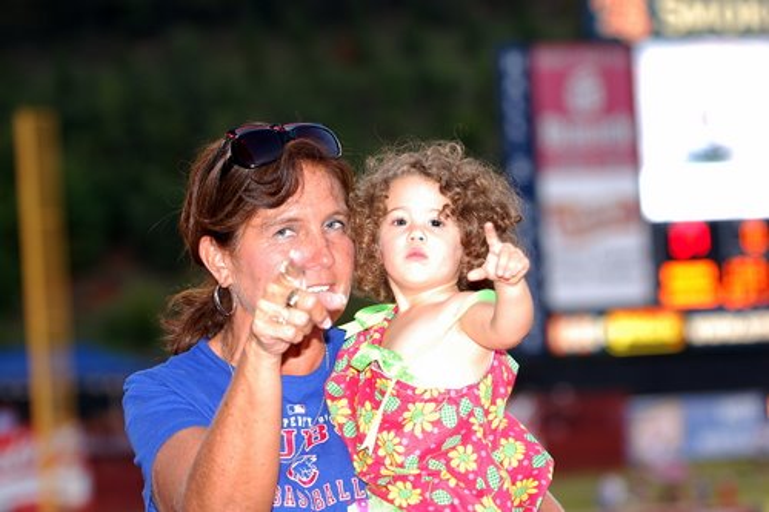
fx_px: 3363
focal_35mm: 158
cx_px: 384
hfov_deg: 13.0
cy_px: 256
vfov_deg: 8.7
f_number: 4
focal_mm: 105
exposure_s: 1/60
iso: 400
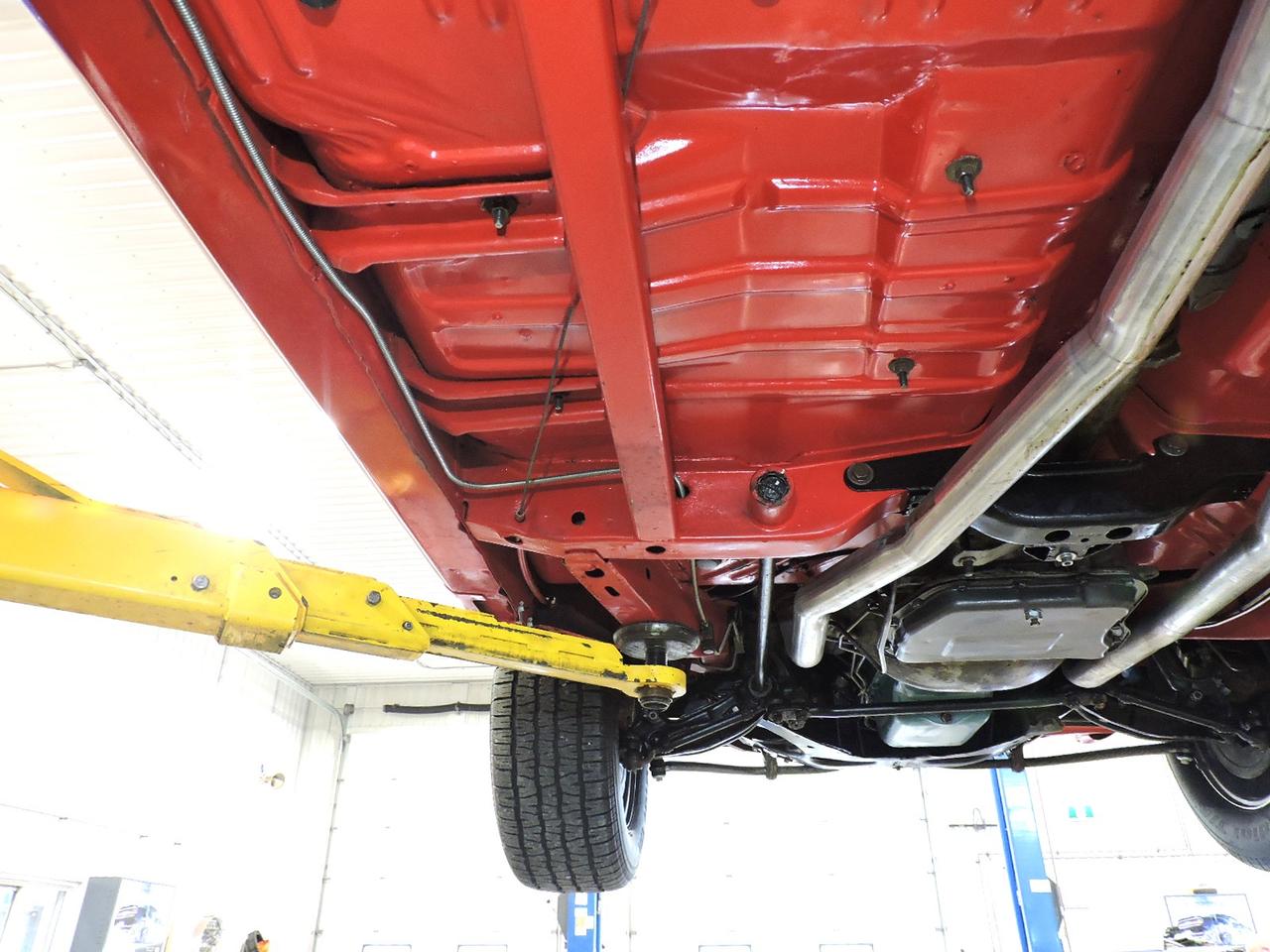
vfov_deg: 56.8
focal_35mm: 24
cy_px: 476
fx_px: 881
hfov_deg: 71.6
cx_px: 635
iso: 400
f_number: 3
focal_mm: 4.3
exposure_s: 1/15
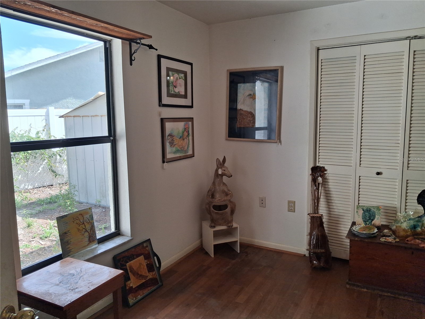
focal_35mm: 27
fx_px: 331
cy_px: 160
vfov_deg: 51.4
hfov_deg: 65.3
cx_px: 212
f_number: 1.8
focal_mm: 4
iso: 64
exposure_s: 1/120
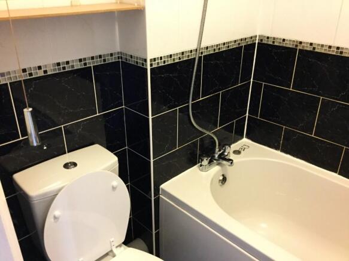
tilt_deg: -26.1
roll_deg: +0.0
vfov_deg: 45.4
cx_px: 174
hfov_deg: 58.4
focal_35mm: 31
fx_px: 312
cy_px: 130
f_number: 2.4
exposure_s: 1/15
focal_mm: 3.3
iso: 200
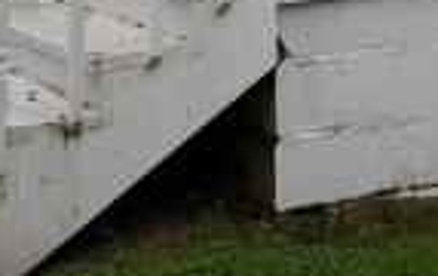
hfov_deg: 17.4
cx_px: 371
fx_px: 1411
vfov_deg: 9.6
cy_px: -432
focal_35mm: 118
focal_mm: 6.9
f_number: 1.68
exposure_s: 1/121
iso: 22
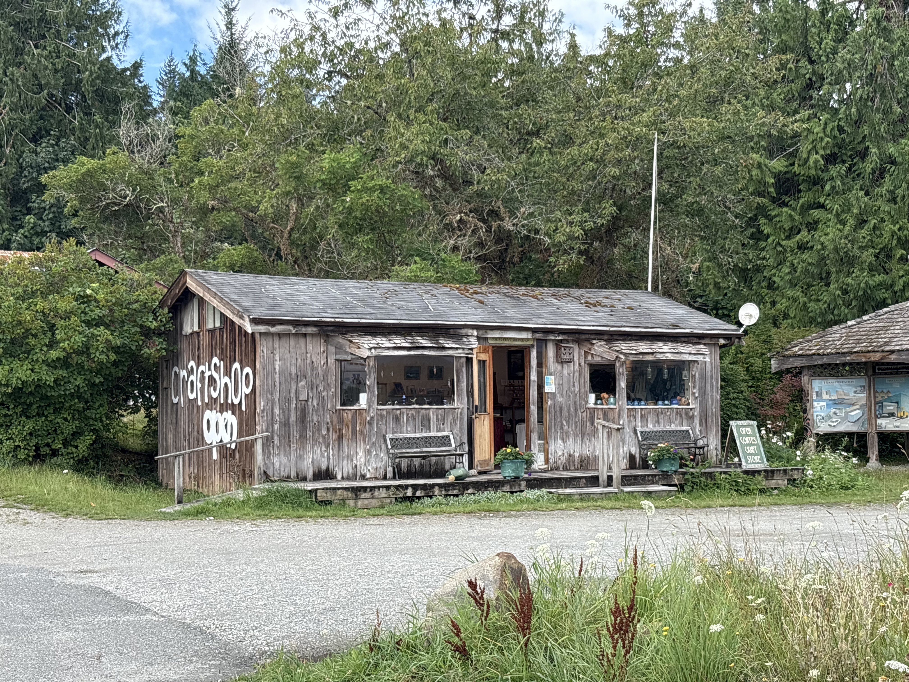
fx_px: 1365
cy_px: 341
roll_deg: +1.7
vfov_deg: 28.0
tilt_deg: +4.0
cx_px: 454
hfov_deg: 36.8
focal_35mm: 52
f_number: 1.6
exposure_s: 1/1048
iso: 50
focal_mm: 5.96
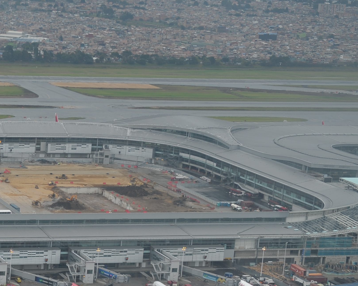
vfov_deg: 12.5
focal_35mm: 123
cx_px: -56
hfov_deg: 15.2
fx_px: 1303
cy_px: 241
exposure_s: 1/250
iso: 200
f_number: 4
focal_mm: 50
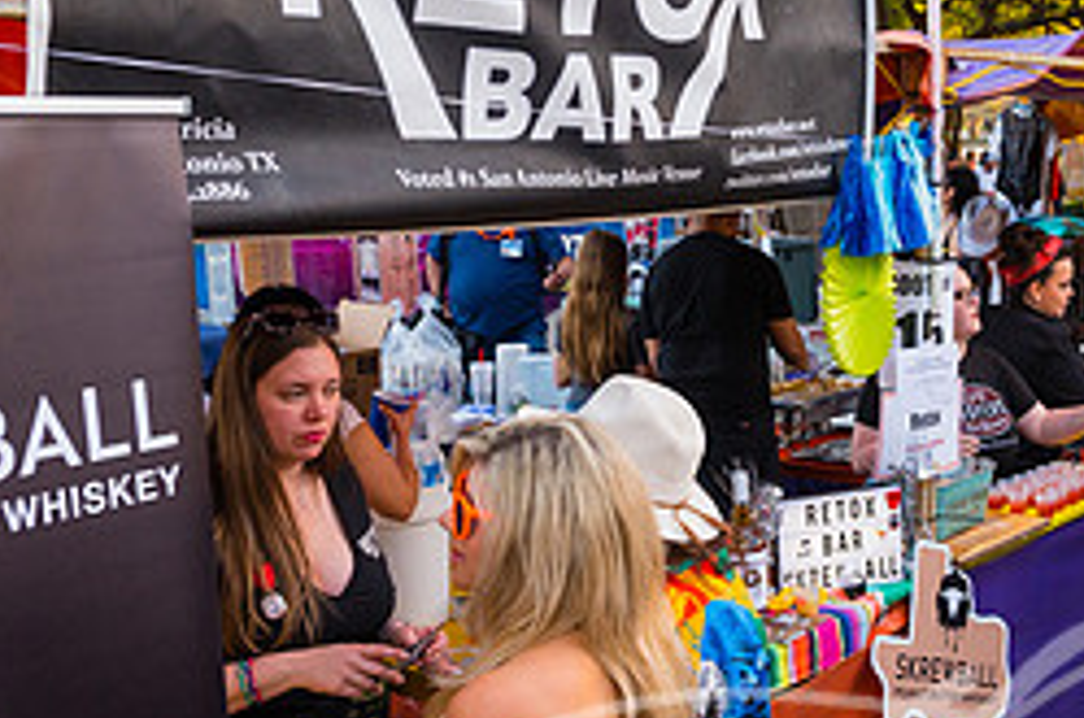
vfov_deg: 24.1
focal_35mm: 56
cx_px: 892
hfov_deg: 34.4
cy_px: 370
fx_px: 1683
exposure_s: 1/500
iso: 1250
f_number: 4
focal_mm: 24
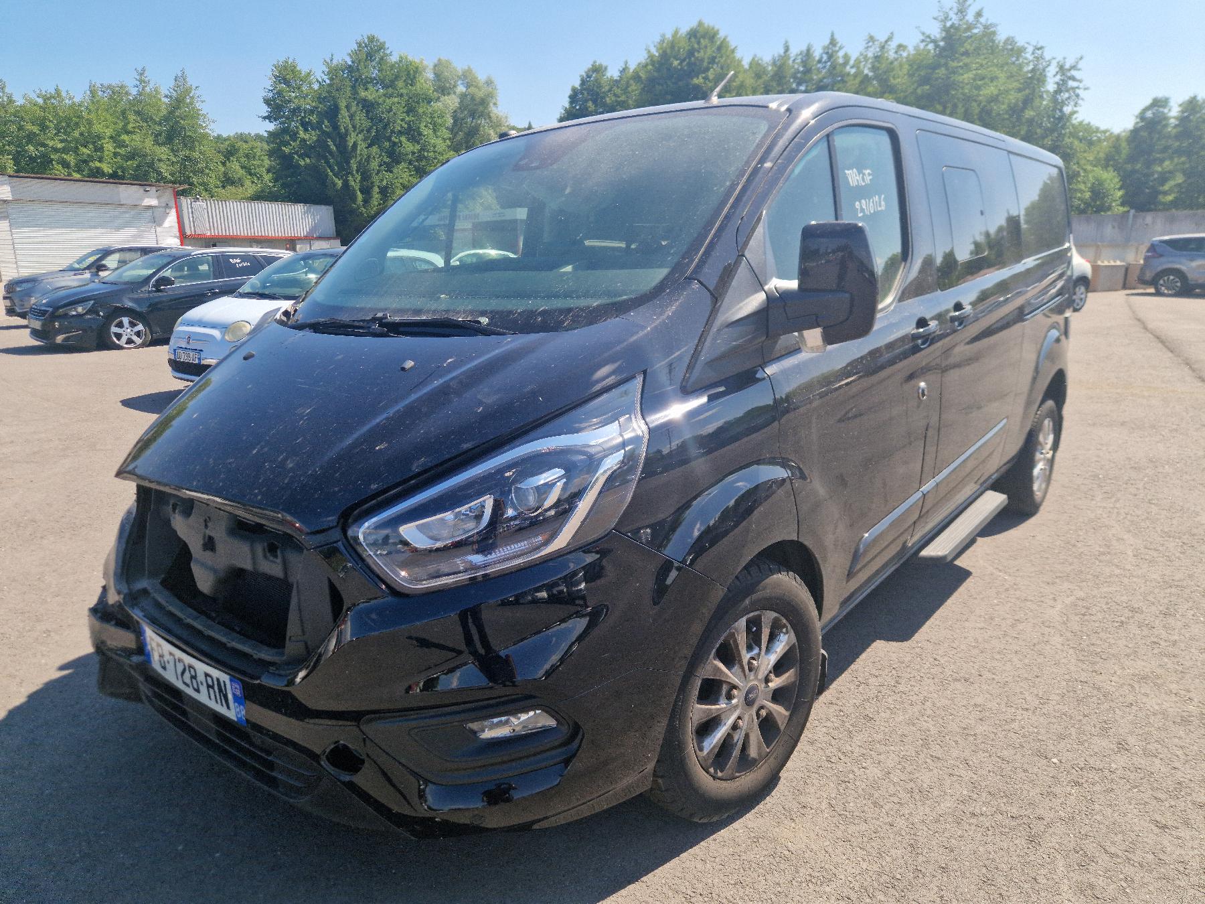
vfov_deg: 58.9
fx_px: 801
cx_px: 602
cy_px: 452
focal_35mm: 23
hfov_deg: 73.9
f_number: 1.8
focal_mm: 5.4
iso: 50
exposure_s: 1/1000
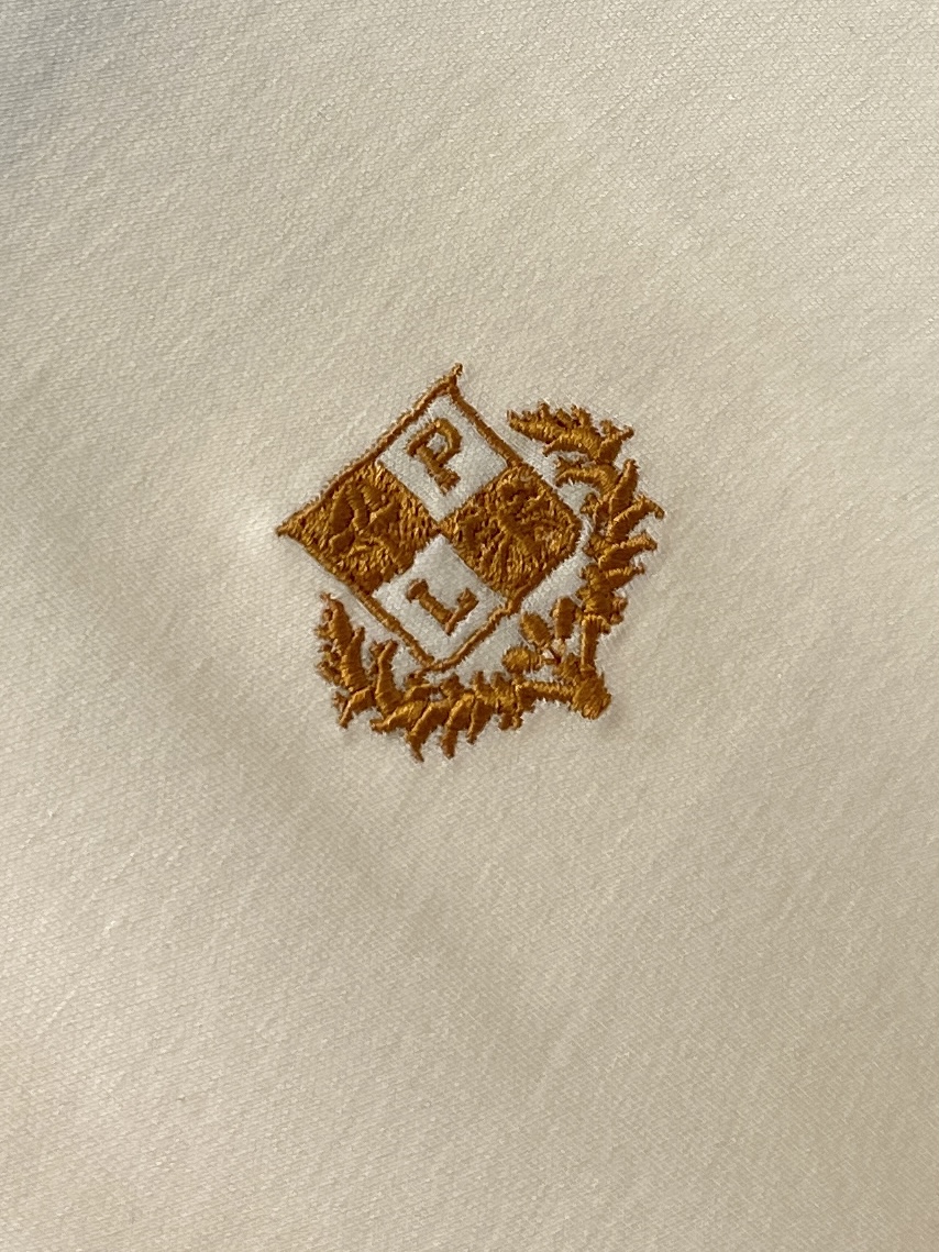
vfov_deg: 67.3
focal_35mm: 26
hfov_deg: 53.1
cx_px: 470
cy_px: 626
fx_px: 941
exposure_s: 1/122
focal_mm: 4.25
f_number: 1.8
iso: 50
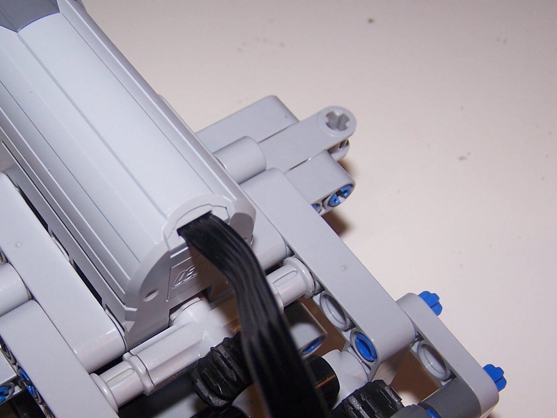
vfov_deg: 22.8
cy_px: 300
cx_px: 202
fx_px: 1030
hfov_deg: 30.1
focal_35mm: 64
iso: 80
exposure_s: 1/60
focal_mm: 6.3
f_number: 2.8
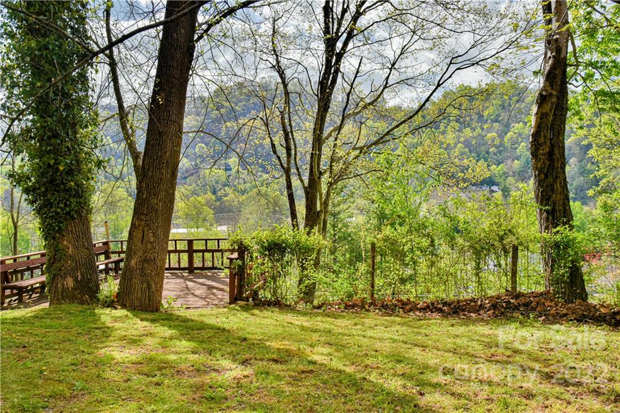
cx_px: 310
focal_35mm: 31
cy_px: 206
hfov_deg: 60.3
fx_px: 534
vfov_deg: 42.3
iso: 1600
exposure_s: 1/500
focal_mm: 31
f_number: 11
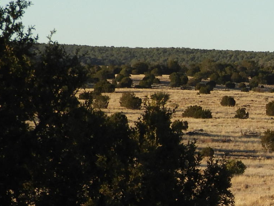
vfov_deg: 3.3
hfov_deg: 4.4
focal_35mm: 449
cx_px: 463
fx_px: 3554
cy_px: 184
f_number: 5
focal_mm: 20.6
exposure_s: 1/320
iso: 100
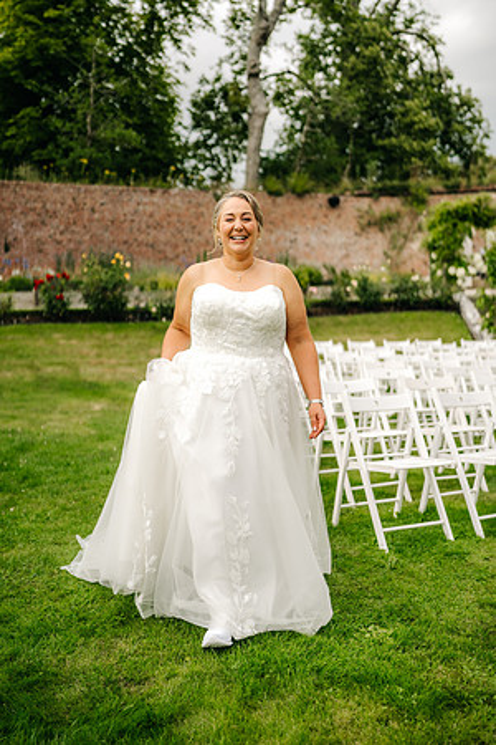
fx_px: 723
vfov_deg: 54.4
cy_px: 372
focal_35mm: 35
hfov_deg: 37.9
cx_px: 248
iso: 100
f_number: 1.4
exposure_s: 1/5000
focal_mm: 35
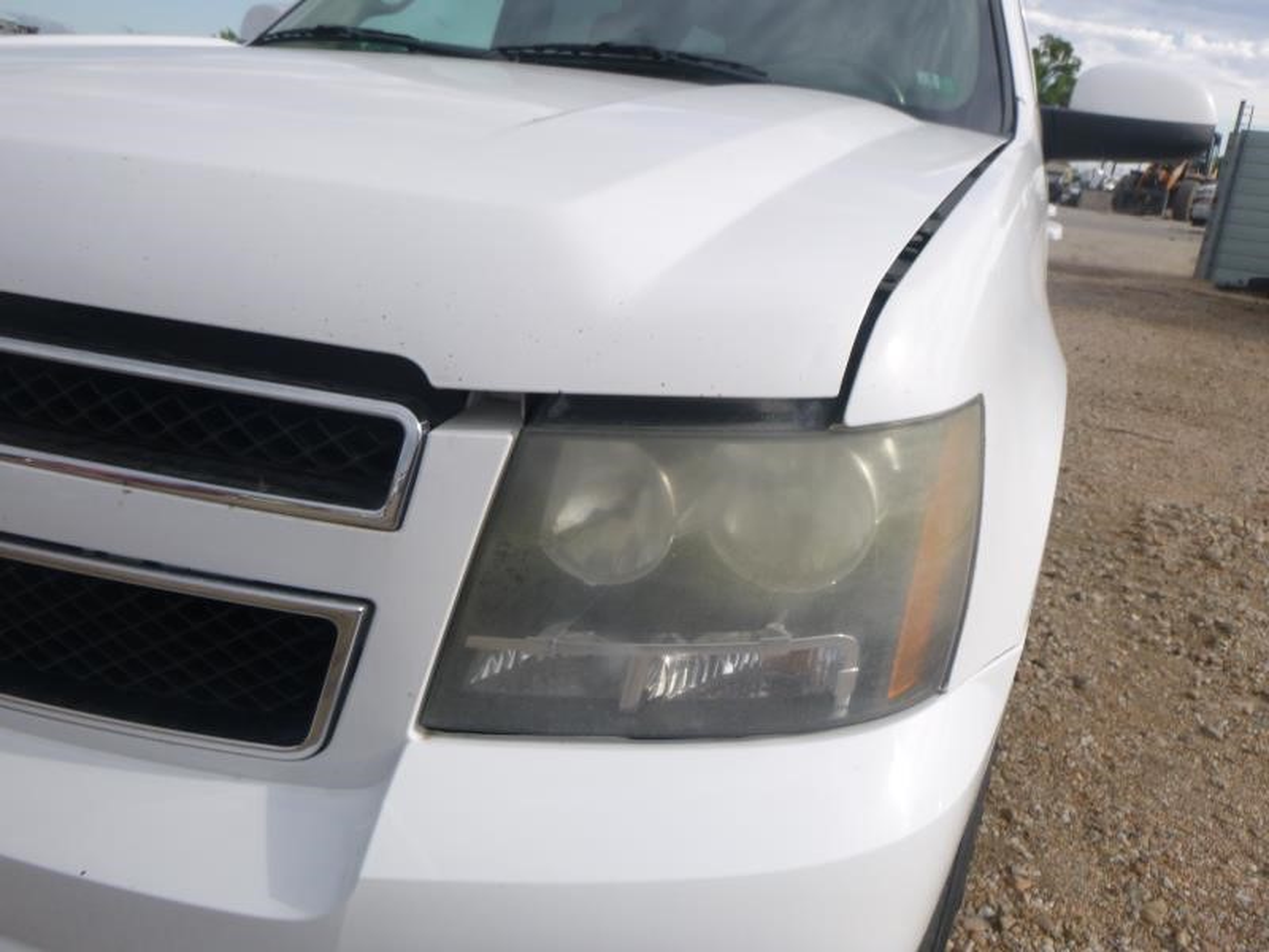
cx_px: 634
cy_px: 476
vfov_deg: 54.9
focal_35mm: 25
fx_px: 916
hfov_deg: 69.4
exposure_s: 1/320
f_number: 3.9
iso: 100
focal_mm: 4.5
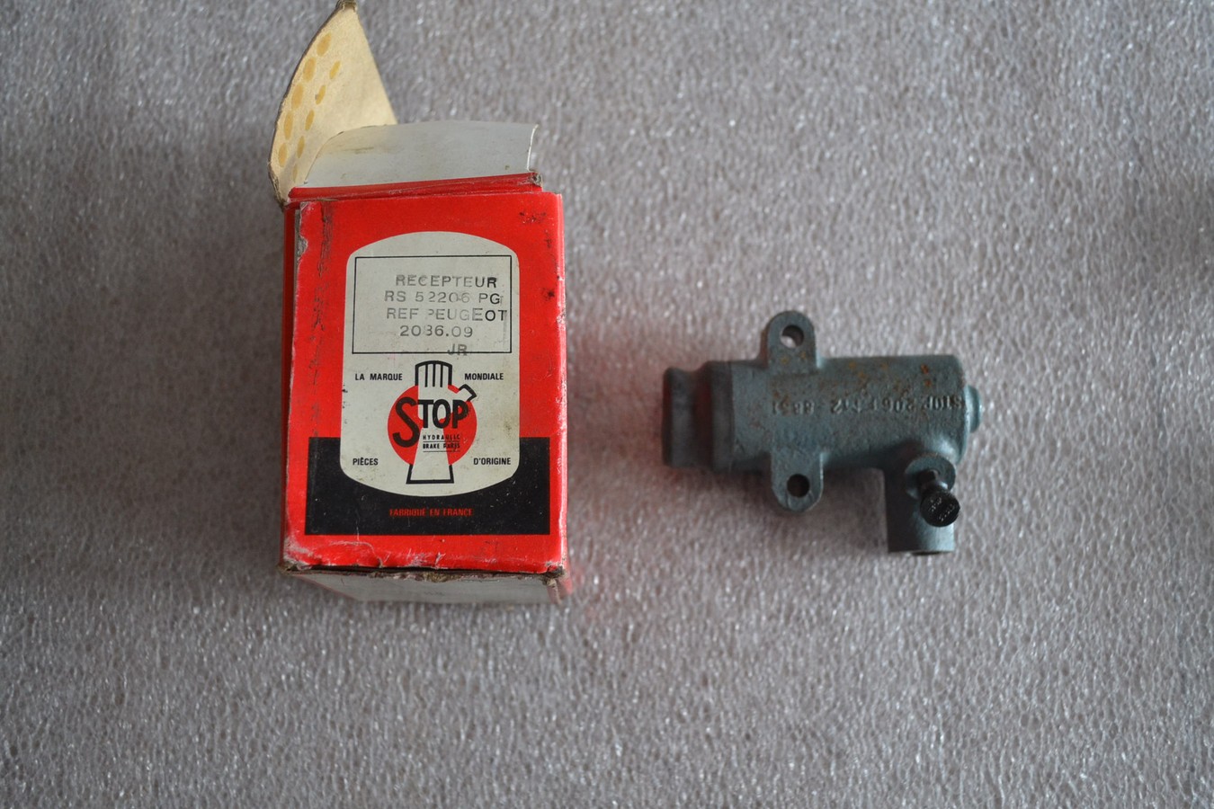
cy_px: 404
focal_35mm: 36
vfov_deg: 36.9
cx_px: 607
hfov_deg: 53.1
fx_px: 1214
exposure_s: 1/60
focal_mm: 24
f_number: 4
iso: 1000
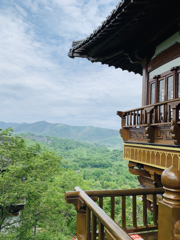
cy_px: 120
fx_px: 180
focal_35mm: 26
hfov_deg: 53.1
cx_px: 90
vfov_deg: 67.3
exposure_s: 1/2421
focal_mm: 4.25
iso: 25
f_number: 1.8
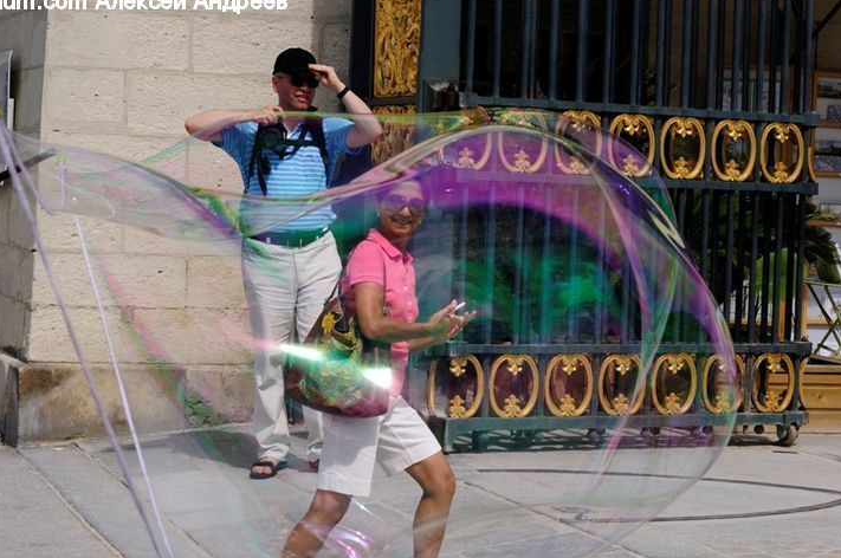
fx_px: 2216
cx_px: 319
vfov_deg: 14.4
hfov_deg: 21.4
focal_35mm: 95
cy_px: 326
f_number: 11
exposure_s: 1/250
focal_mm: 50
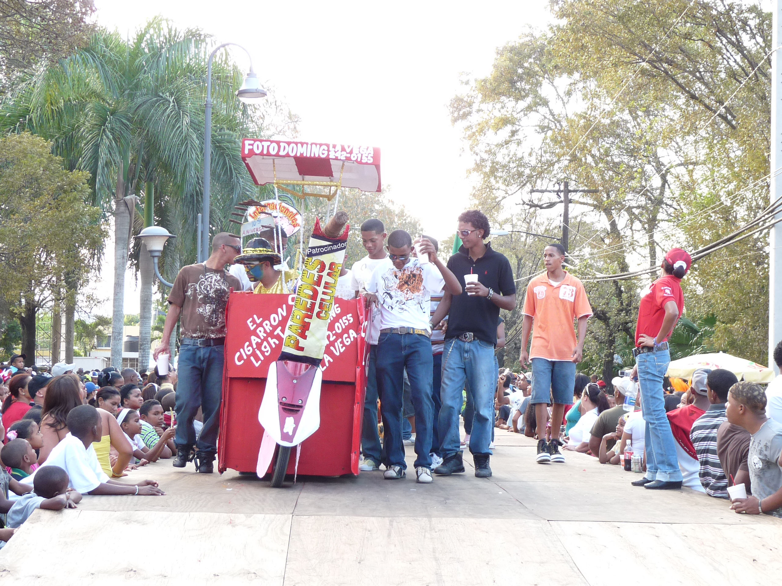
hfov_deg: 32.2
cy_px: 293
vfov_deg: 24.4
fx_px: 1355
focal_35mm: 60
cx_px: 391
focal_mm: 7.6
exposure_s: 1/50
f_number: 3
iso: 100
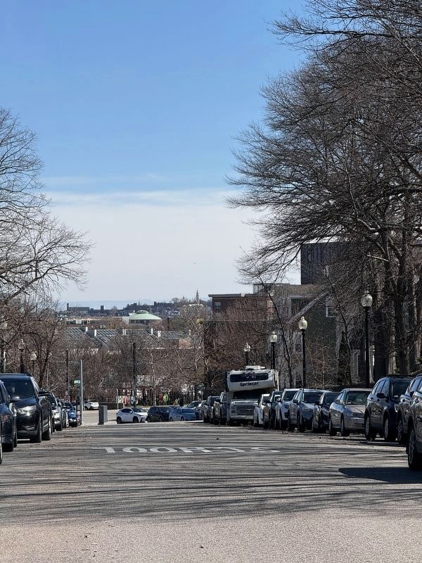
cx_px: 211
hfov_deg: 12.3
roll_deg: +0.5
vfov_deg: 16.4
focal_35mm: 120
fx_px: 1951
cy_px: 282
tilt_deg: +2.2
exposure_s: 1/1916
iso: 50
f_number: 2.8
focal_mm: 15.66
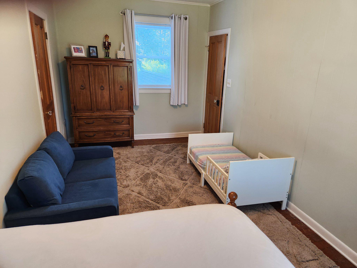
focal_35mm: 23
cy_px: 134
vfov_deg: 58.9
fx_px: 237
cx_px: 178
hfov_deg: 73.9
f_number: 1.8
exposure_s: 1/120
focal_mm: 5.4
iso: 200
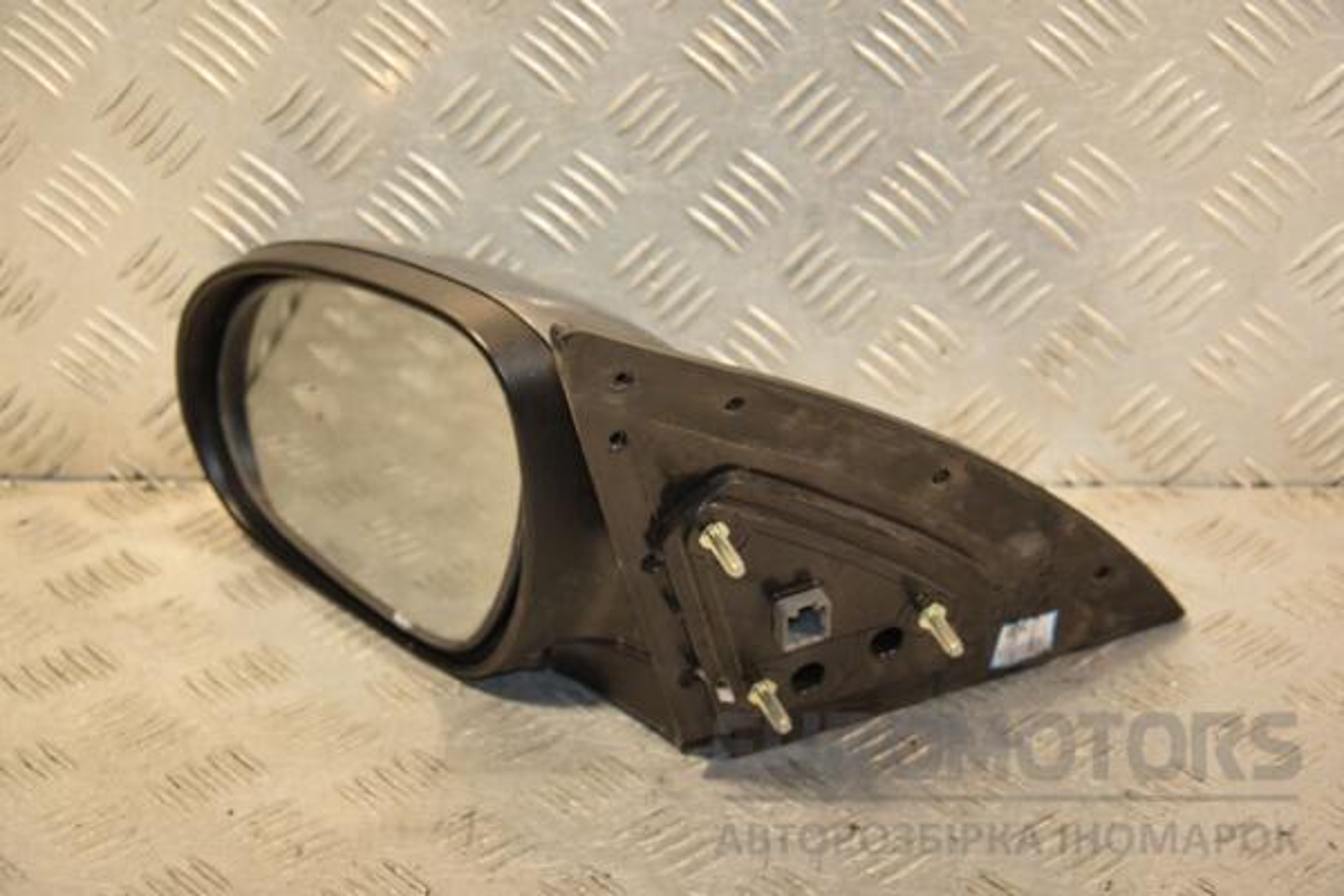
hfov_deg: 23.4
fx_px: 3248
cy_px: 448
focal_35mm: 87
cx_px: 672
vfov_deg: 15.7
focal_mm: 58
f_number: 5
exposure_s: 1/125
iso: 800
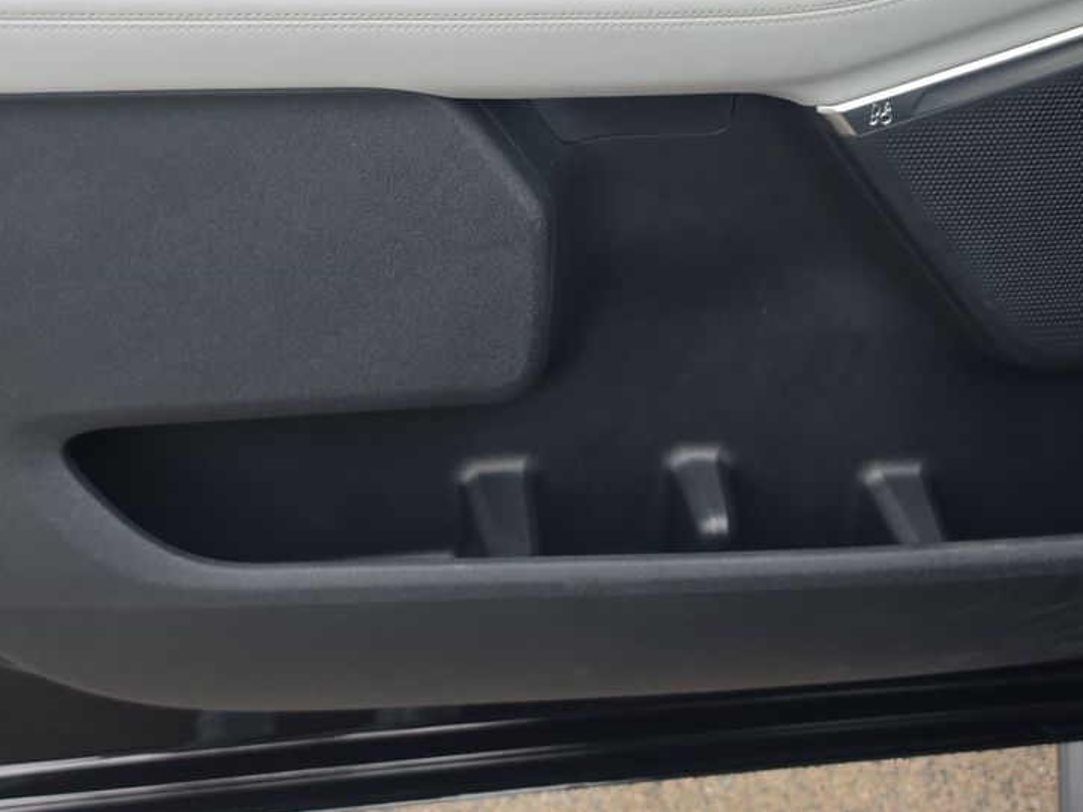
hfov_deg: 37.4
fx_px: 1595
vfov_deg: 27.2
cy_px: 38
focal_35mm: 51
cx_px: 454
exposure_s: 1/200
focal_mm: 6.5
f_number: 1.4
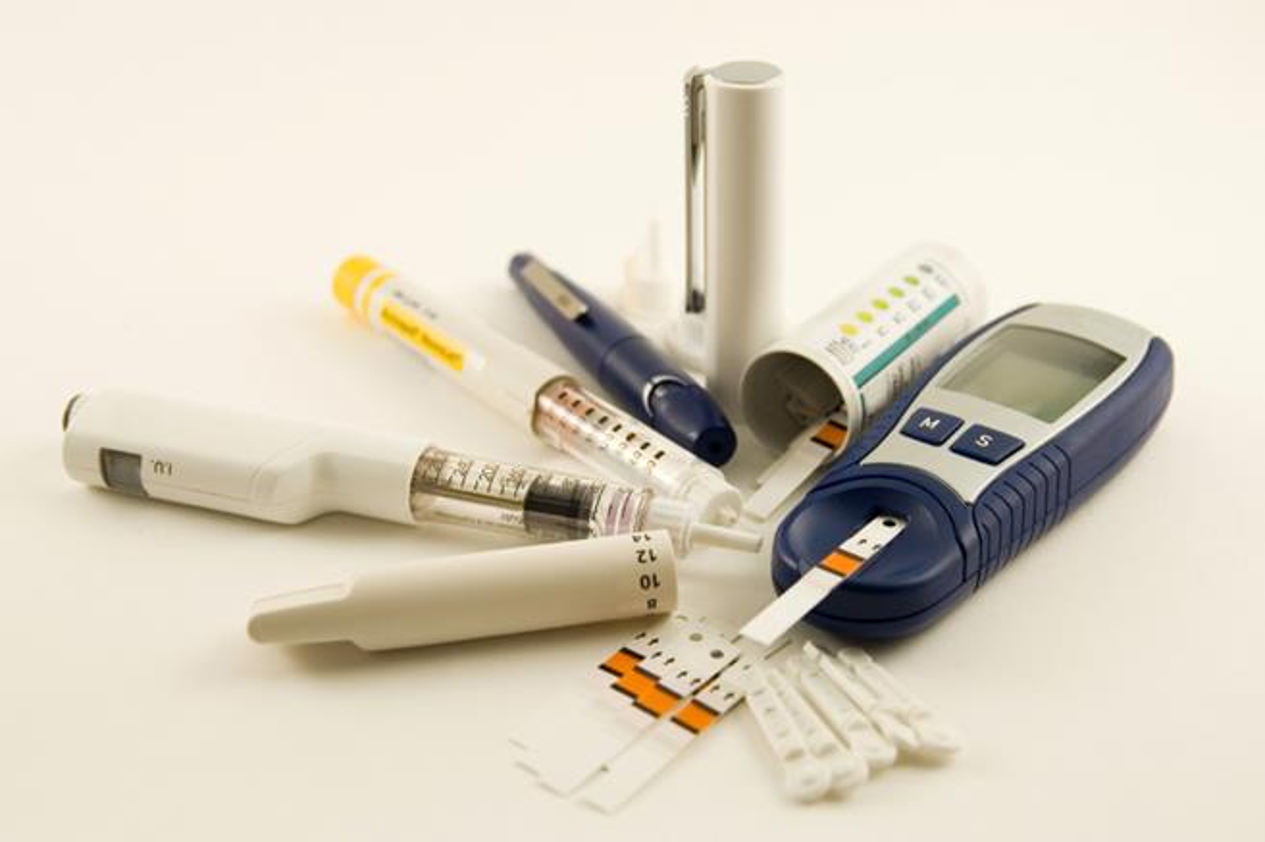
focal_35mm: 51
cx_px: 632
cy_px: 421
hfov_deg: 38.9
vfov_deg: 26.4
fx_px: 1791
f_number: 4
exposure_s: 1/10
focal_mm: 34
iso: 200
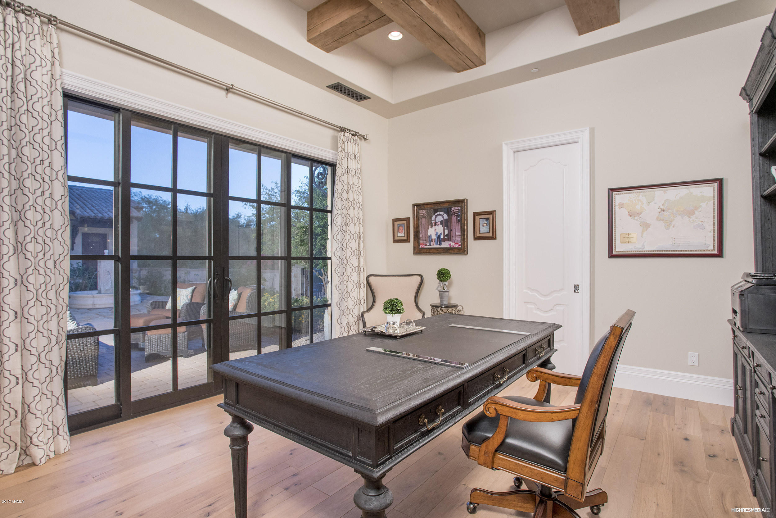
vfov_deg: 70.5
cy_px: 259
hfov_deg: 93.3
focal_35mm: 17
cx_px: 388
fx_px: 367
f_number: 7.1
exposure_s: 1/60
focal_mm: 17
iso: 640
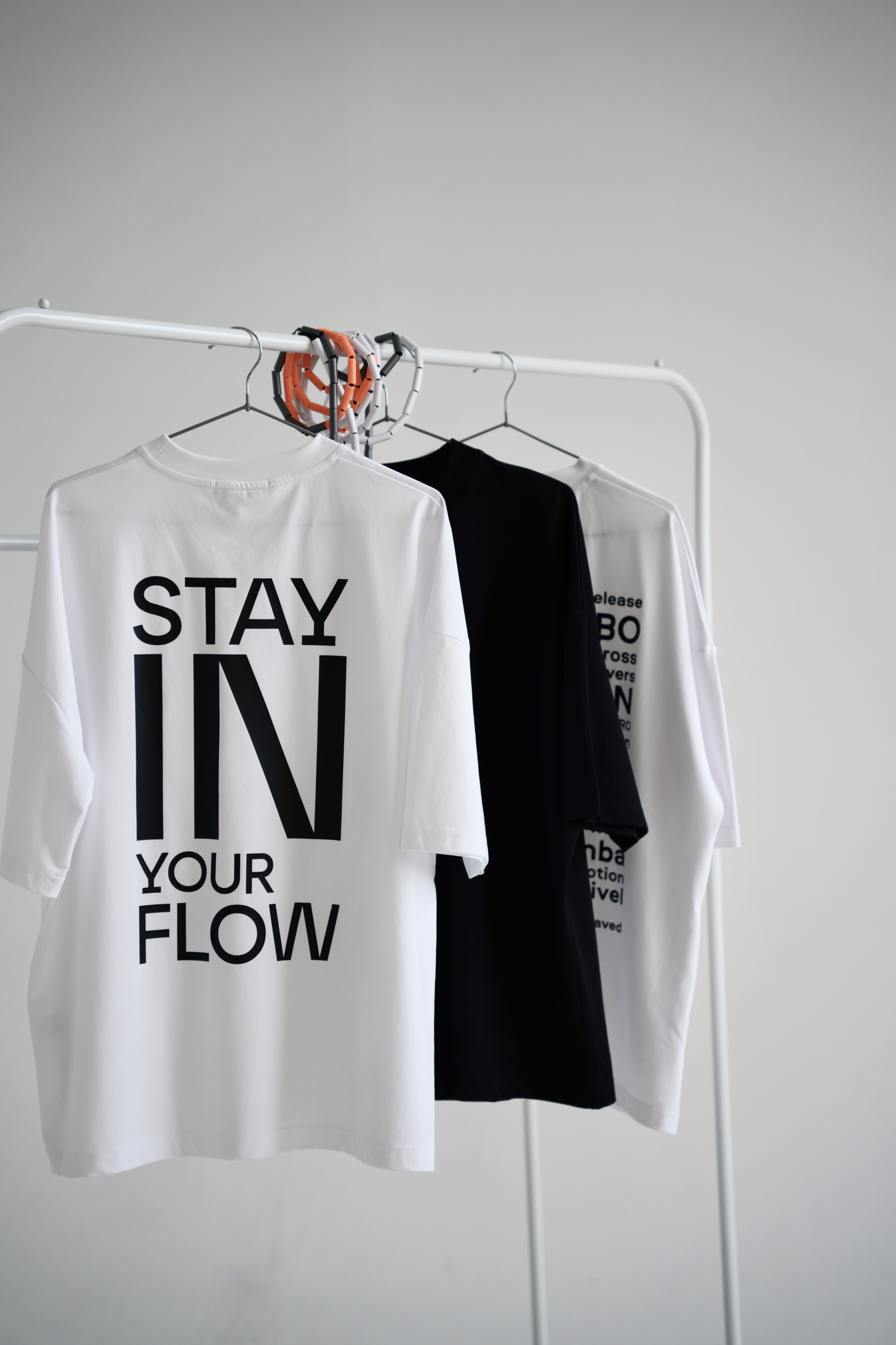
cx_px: 445
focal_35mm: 71
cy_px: 673
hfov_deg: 19.2
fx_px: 2650
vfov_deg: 28.5
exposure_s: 1/80
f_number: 2.8
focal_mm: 70
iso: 200
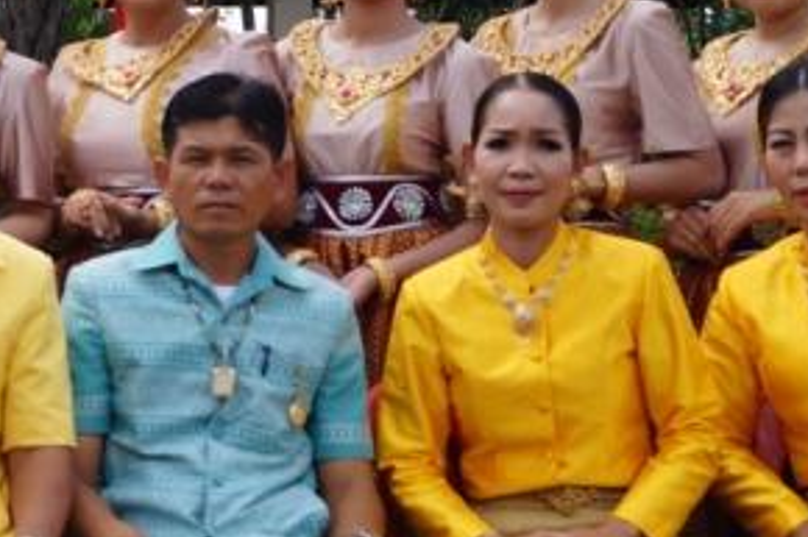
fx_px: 2849
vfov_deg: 10.7
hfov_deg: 15.4
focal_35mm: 127
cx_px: -251
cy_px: 67
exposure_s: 1/125
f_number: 9
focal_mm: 24
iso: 100
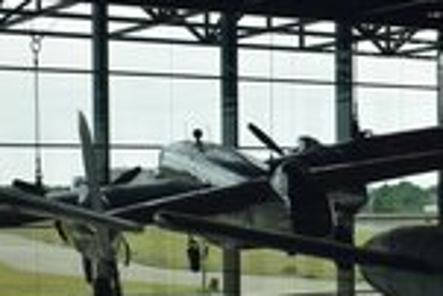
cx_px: 279
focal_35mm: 107
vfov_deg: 12.7
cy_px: 245
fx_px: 1322
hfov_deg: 19.0
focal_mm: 27
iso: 400
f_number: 10
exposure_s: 1/320
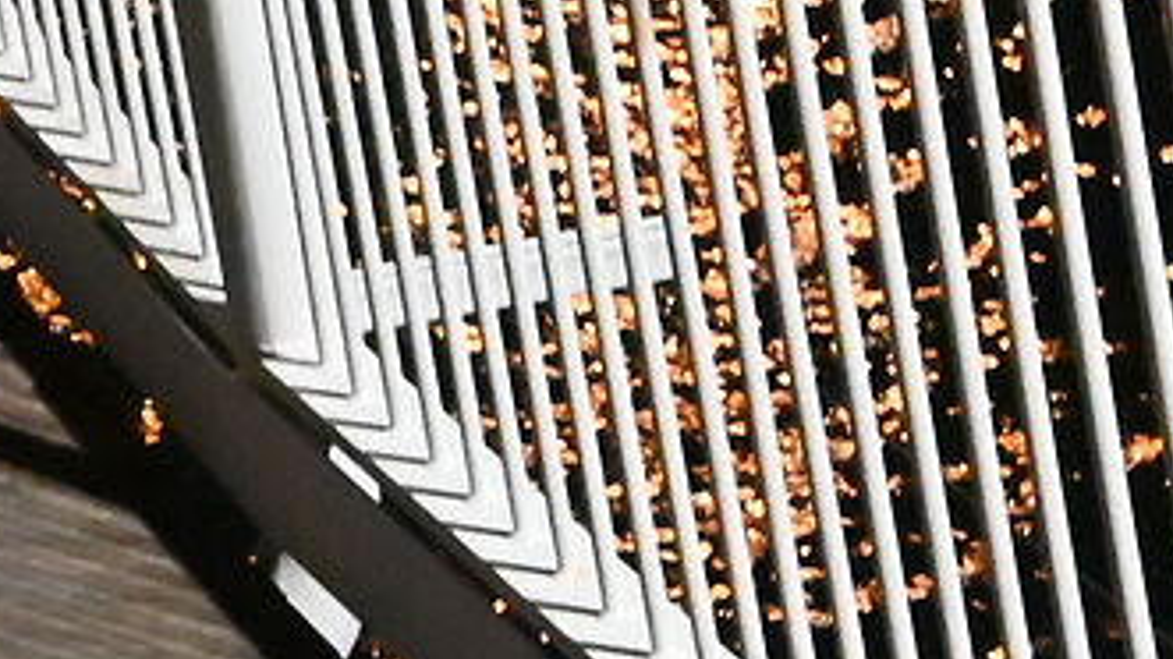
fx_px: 7090
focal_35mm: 228
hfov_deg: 8.5
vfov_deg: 5.3
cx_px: -1839
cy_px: -489
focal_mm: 30
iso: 11400
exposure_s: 1/30
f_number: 11
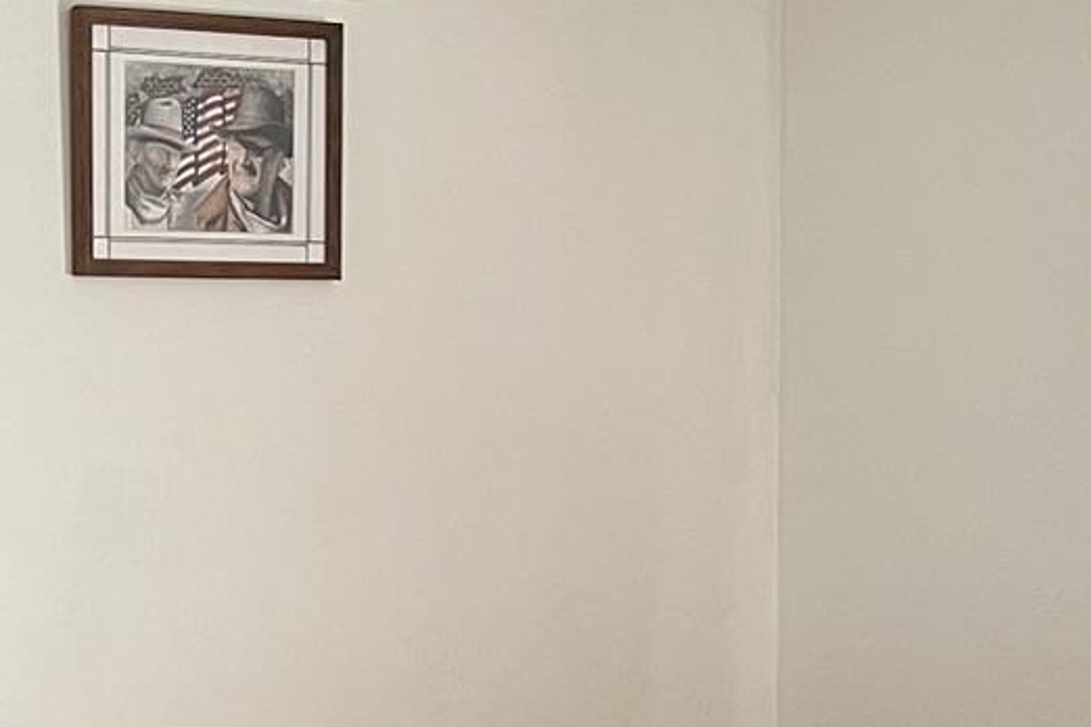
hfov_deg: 19.8
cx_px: 178
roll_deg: +1.2
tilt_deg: -8.1
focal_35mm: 102
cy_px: 817
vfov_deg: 13.1
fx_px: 3091
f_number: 1.6
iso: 200
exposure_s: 1/60
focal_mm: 5.1
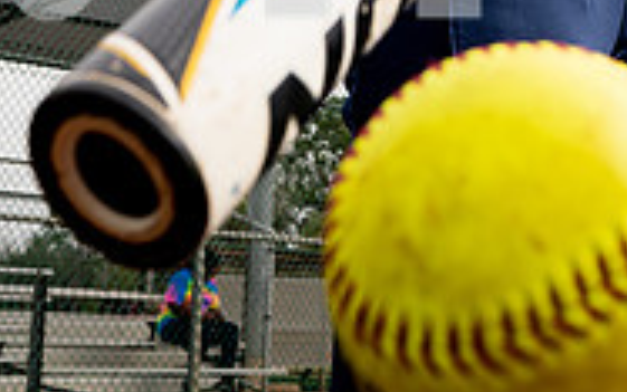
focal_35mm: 86
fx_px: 1470
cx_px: 386
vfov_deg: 13.6
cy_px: -318
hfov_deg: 24.0
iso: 125
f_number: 8
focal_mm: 35
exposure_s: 1/250
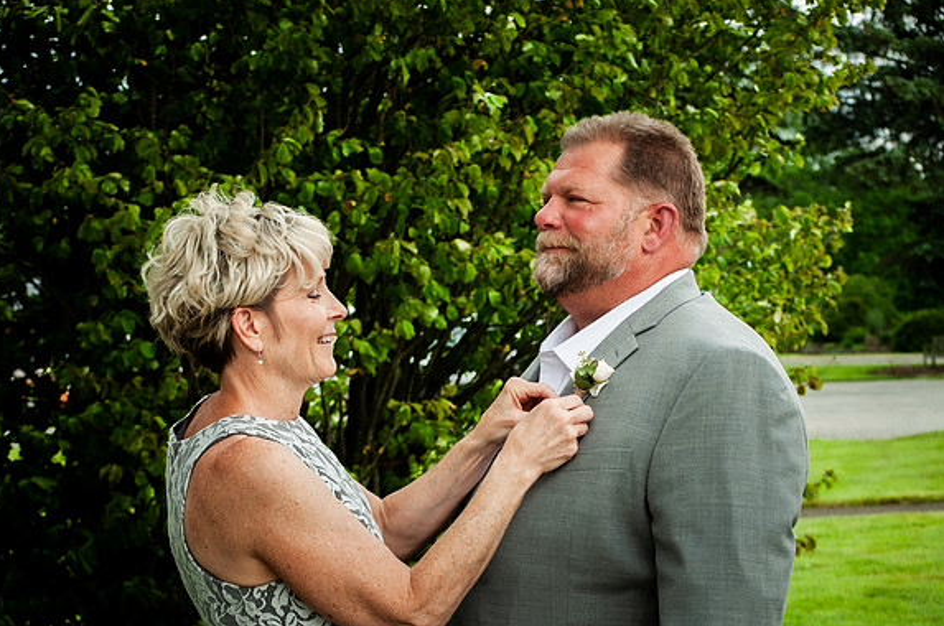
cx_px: 468
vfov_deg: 16.3
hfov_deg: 24.4
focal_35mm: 84
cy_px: 312
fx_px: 2186
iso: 200
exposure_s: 1/160
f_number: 6.3
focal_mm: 55
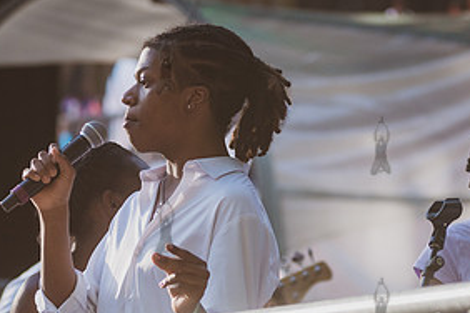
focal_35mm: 305
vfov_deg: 4.5
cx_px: 165
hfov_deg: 6.8
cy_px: 226
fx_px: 3982
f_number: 3.5
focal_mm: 120
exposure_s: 1/1600
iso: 500
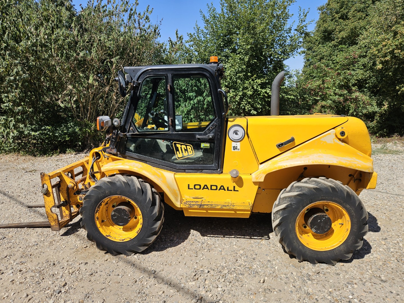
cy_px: 152
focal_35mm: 23
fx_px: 268
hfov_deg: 73.9
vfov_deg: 58.9
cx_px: 202
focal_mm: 5.4
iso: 25
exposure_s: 1/1714
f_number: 1.8
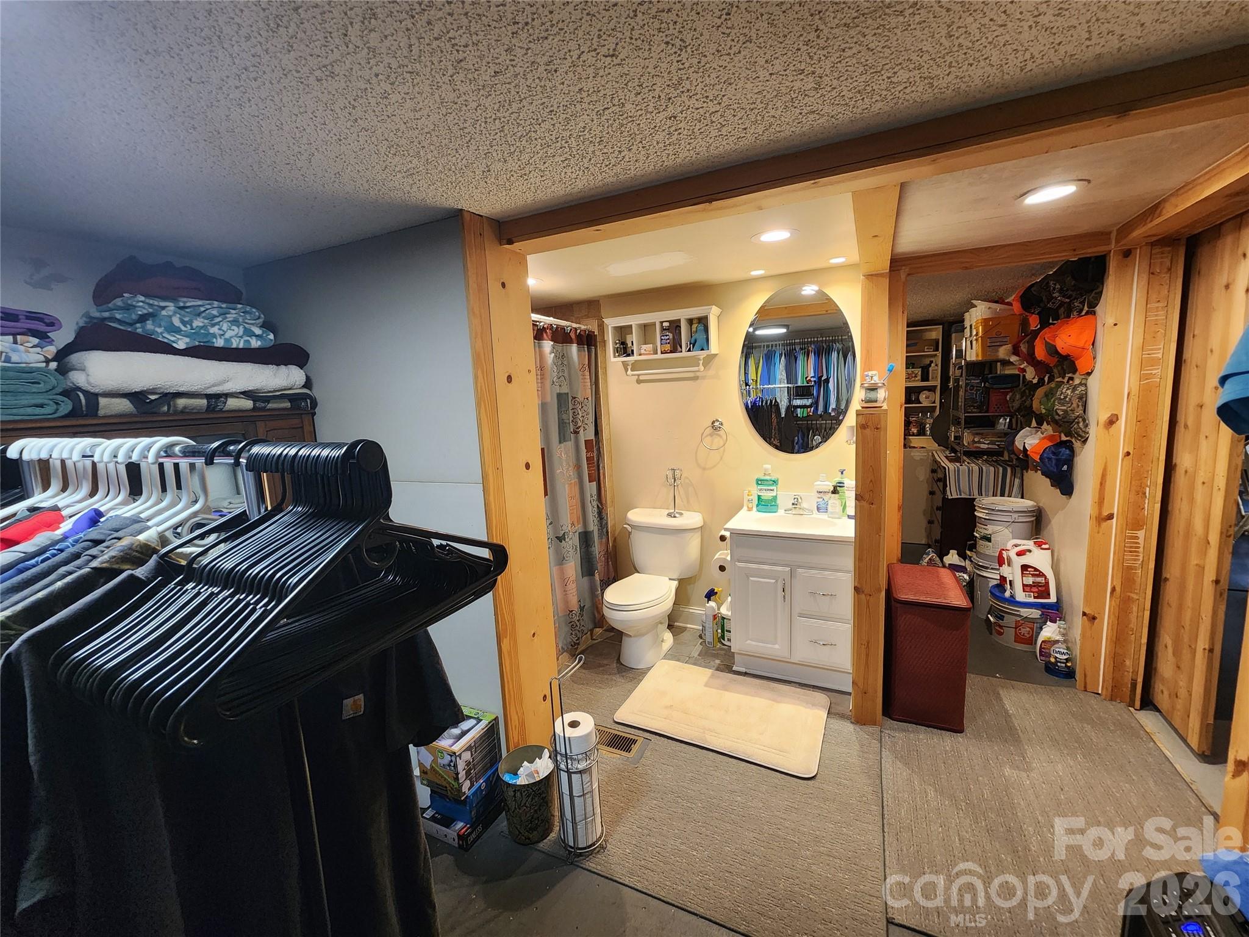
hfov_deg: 106.2
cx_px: 624
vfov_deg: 89.9
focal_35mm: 13
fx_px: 469
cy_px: 468
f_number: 2.2
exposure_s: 1/60
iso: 320
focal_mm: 2.2
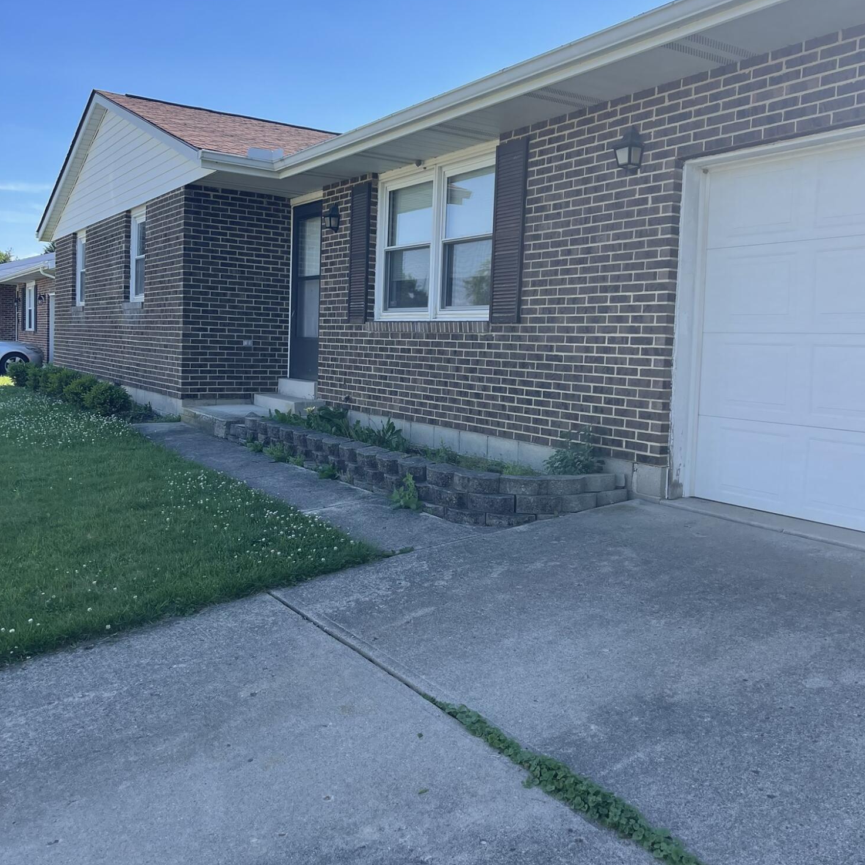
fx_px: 848
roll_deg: -2.3
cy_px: 391
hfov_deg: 54.0
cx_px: 437
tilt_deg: -1.9
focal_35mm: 30
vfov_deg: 53.9
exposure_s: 1/1475
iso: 32
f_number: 1.6
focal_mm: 5.1
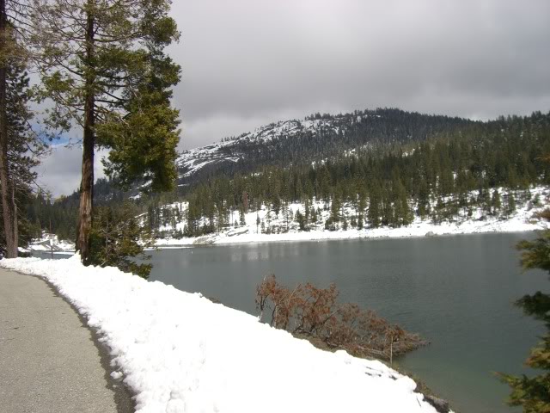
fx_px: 604
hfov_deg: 49.0
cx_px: 275
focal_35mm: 38
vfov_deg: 37.7
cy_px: 206
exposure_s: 1/2000
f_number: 4.3
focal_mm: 6.2
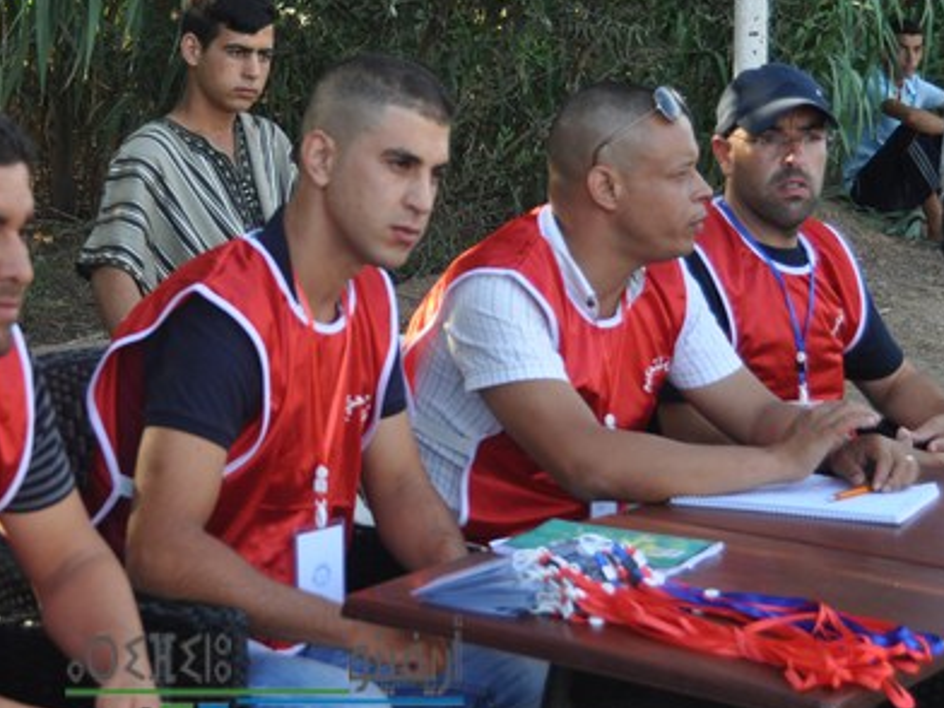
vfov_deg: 15.7
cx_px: 265
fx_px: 2563
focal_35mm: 94
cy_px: 367
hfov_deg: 20.7
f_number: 5.6
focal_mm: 40
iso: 200
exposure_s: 1/125
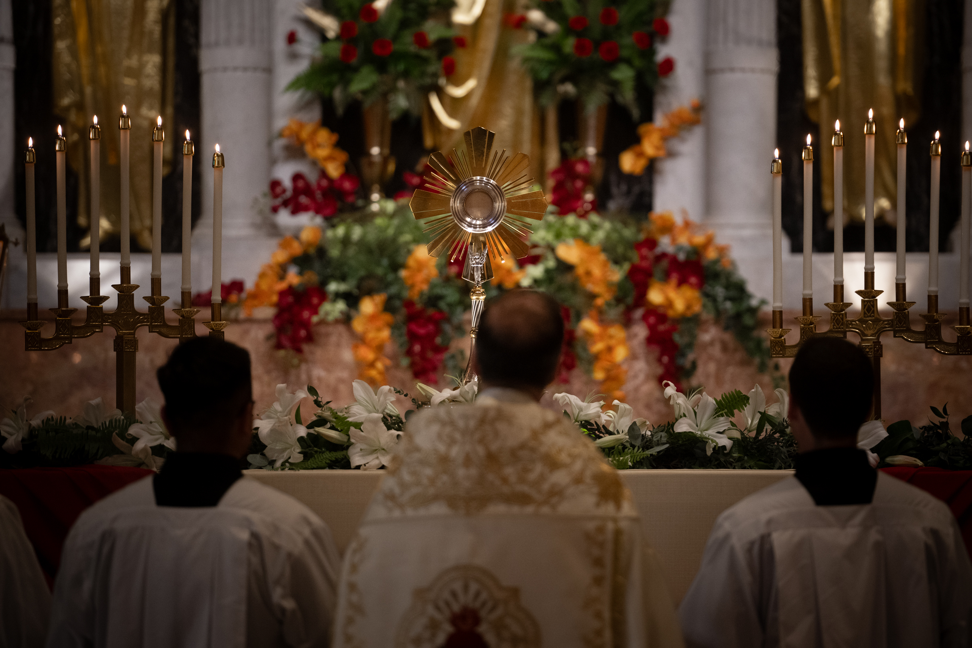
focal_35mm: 200
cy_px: 324
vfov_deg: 6.9
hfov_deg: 10.3
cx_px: 486
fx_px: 5400
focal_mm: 200
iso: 4000
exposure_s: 1/160
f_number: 2.8
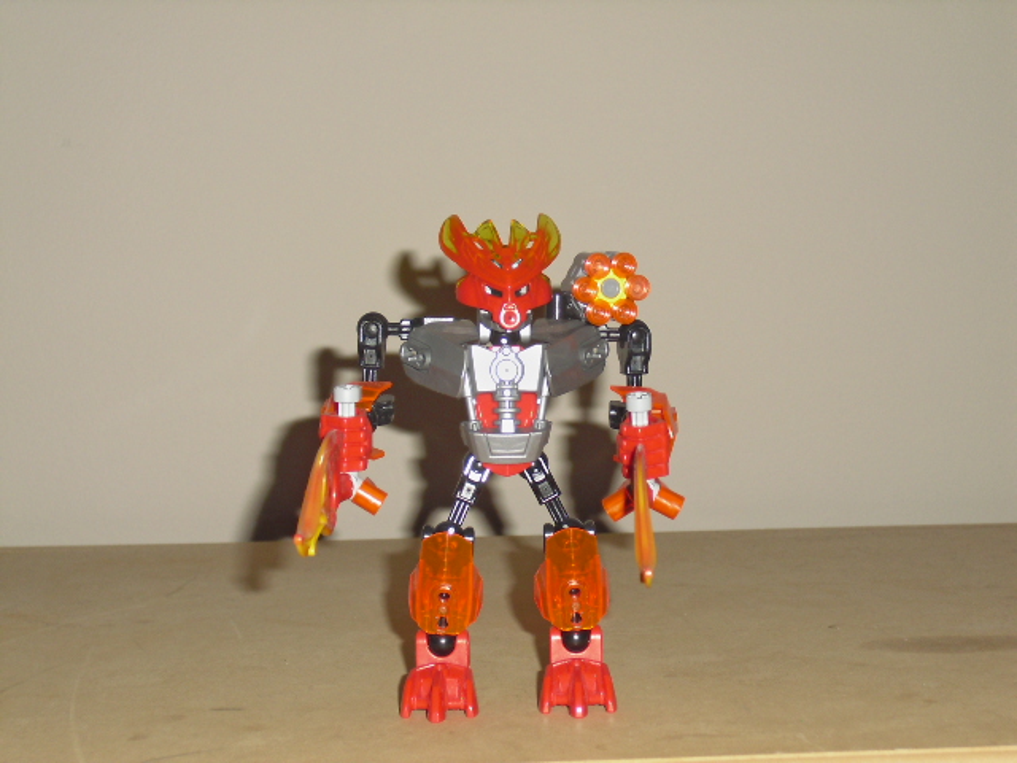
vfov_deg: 20.2
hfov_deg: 26.7
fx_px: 2145
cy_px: 382
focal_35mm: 73
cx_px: 508
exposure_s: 1/60
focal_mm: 13.1
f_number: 4.6
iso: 200
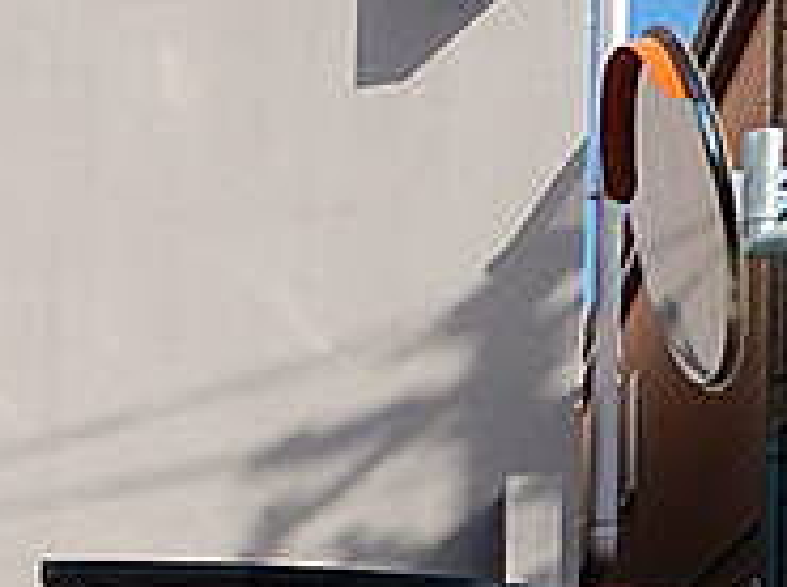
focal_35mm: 78
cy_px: 885
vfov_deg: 17.0
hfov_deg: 22.2
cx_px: -272
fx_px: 1770
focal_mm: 4.3
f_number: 4.1
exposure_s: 1/800
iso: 125
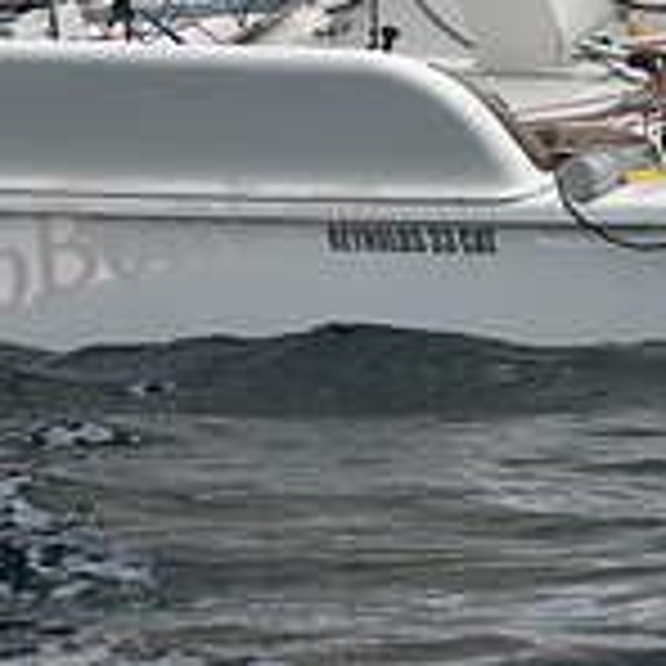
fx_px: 5072
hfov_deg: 7.5
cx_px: 616
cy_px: -38
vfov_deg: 7.5
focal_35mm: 233
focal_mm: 70
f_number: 10
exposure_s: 1/800
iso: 250
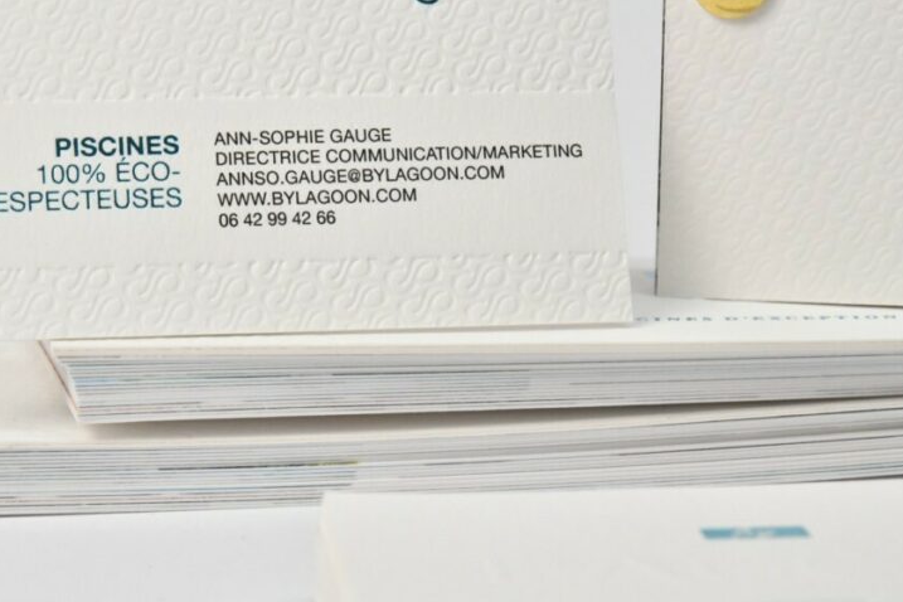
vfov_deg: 9.1
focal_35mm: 150
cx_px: 317
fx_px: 3762
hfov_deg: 13.7
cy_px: 227
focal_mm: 70
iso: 2500
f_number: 11
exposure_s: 1/200
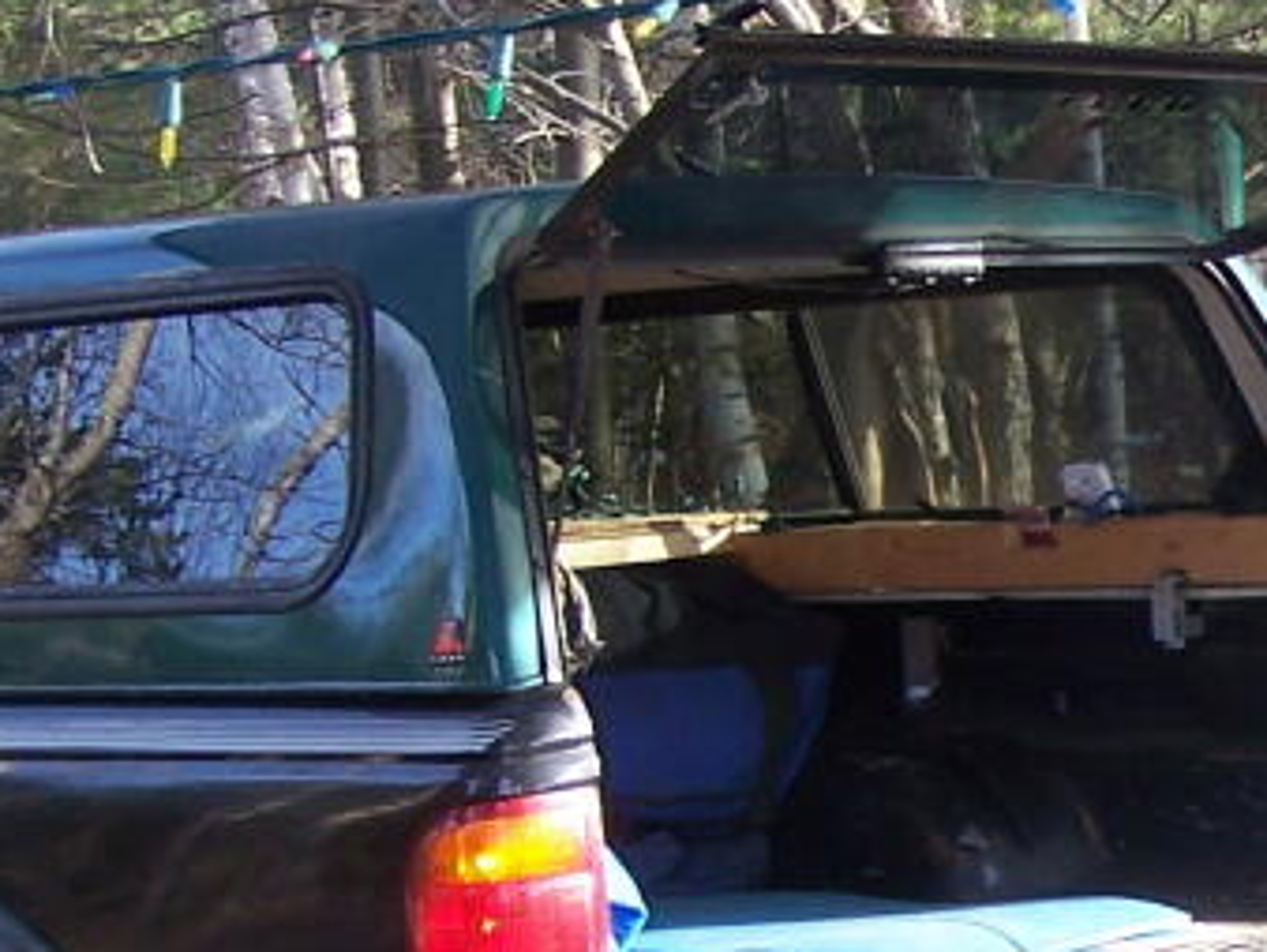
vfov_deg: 12.8
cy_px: 776
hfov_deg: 16.4
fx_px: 4212
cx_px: 1544
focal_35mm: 115
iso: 80
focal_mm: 6.3
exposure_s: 1/80
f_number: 2.8
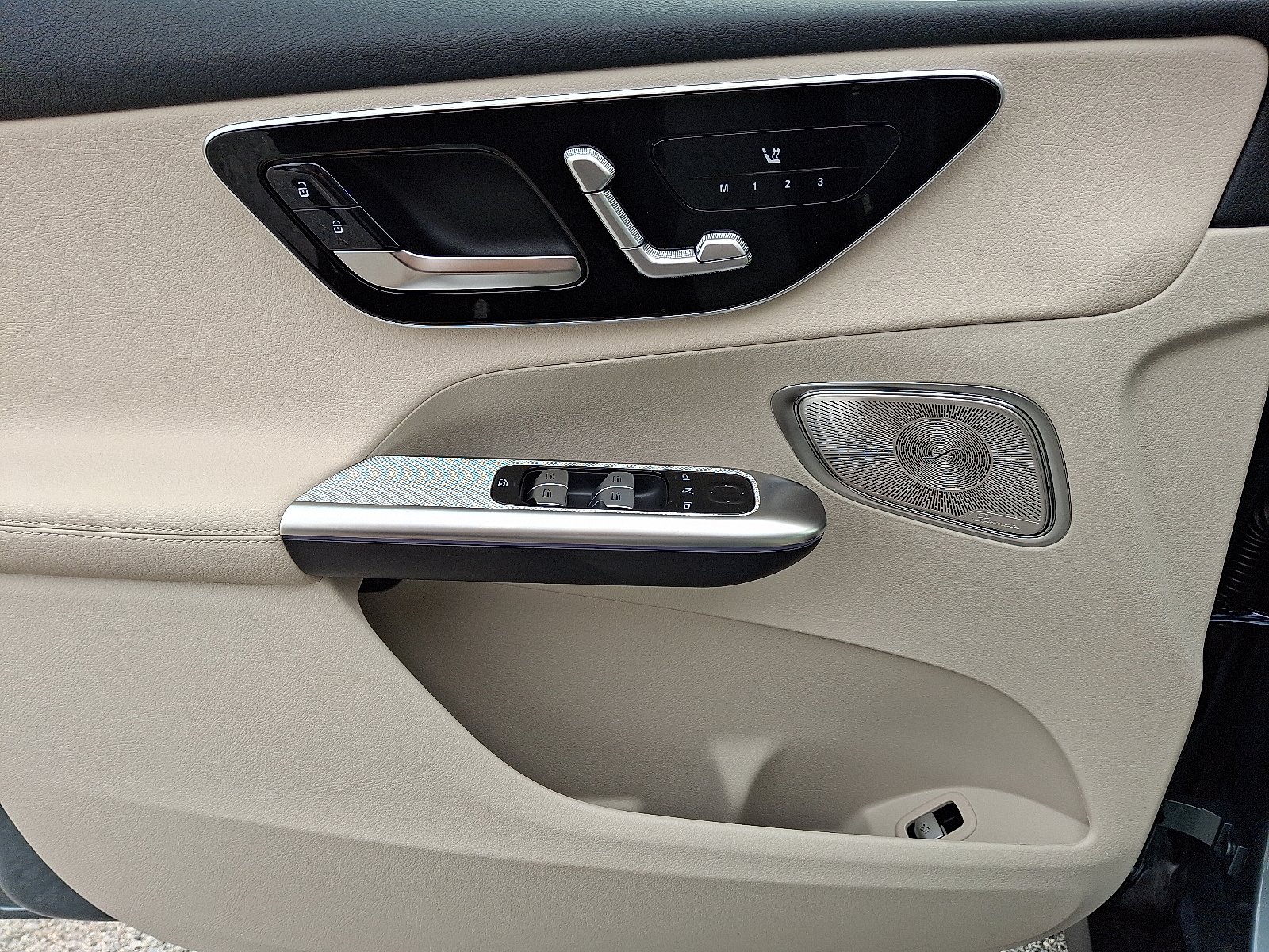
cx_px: 634
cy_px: 476
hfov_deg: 69.4
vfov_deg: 54.9
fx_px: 916
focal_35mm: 25
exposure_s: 1/286
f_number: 1.8
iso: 25
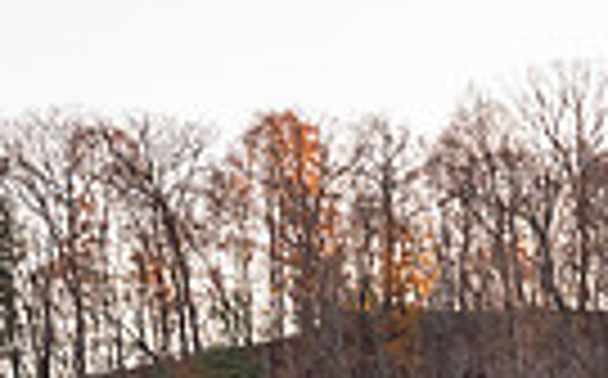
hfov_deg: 8.6
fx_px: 3922
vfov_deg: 5.4
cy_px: 864
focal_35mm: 237
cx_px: 955
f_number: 4
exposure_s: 1/3200
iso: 2000
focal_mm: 54
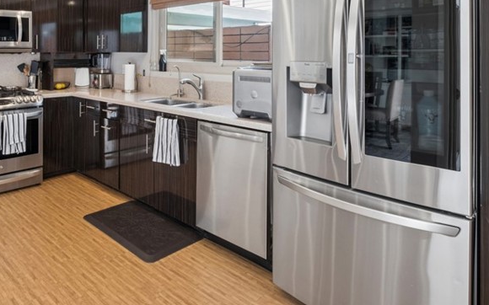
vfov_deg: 43.4
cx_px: 183
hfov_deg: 67.4
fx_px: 360
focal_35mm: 27
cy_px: 54
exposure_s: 1/7
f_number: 8
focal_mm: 10
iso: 200
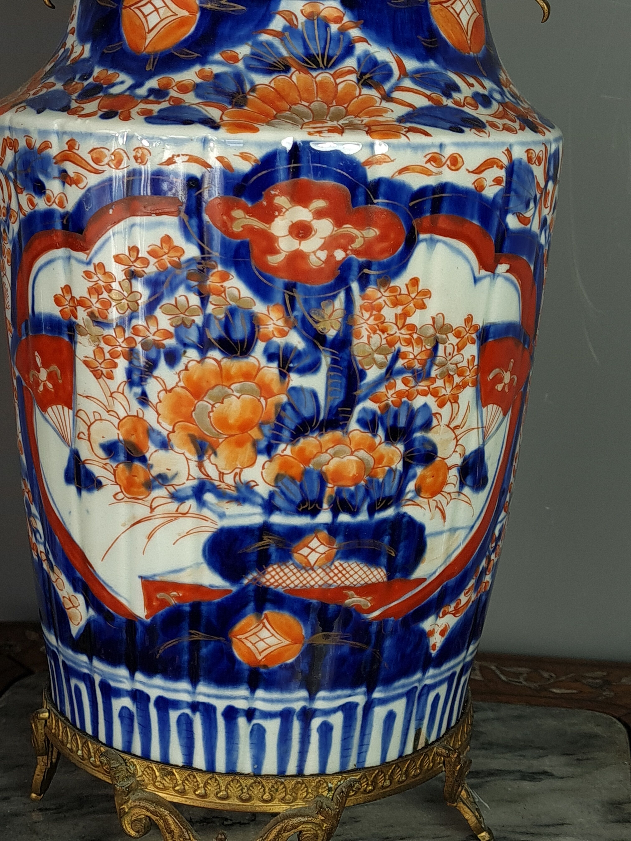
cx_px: 316
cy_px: 420
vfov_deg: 67.3
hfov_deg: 53.1
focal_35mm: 26
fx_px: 632
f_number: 1.8
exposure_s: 1/100
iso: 50
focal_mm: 5.4
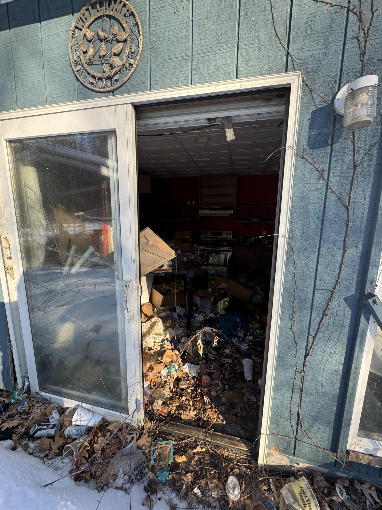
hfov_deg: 85.7
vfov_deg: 102.1
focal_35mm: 14
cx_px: 191
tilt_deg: -9.6
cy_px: 255
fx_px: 206
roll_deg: +0.1
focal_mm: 2.22
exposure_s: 1/133
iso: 40
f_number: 2.2
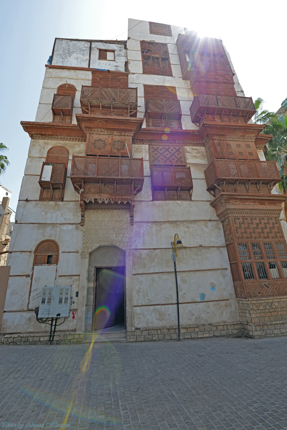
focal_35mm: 16
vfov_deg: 96.7
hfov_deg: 73.8
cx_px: 144
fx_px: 191
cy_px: 215
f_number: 10
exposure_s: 1/250
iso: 500
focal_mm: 16
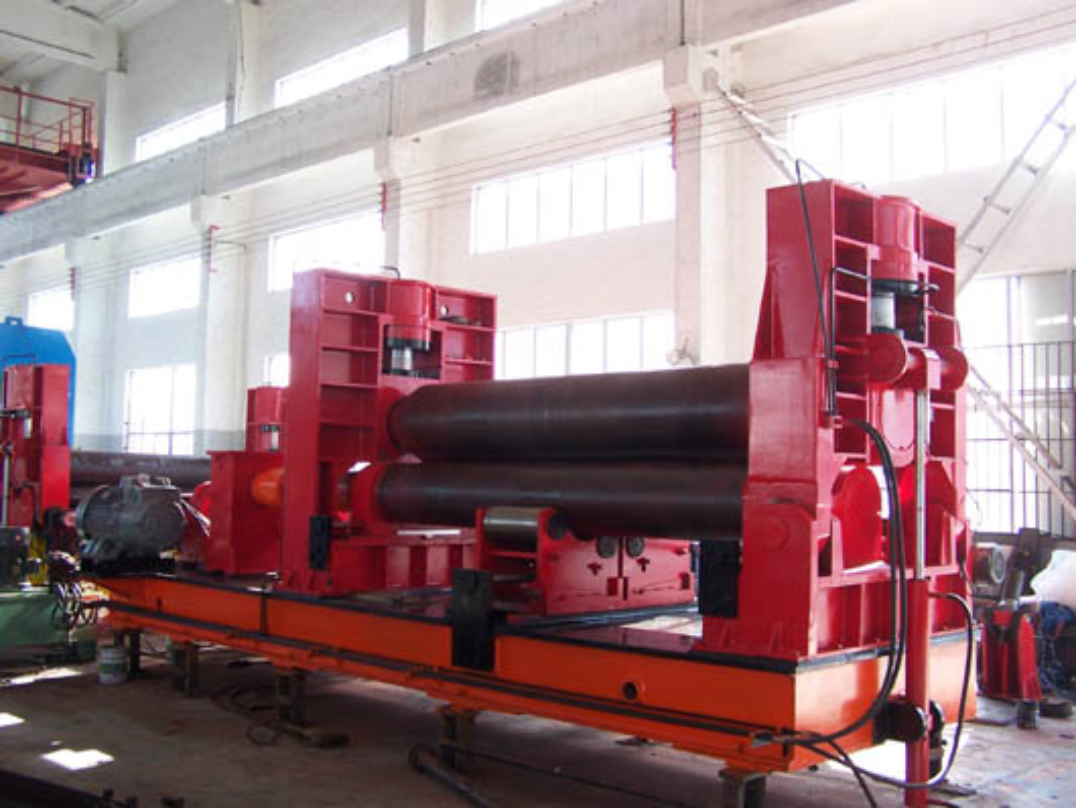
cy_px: 404
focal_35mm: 38
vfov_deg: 37.7
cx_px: 538
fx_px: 1182
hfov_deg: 49.0
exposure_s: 1/45
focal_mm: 6.3
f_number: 2.8
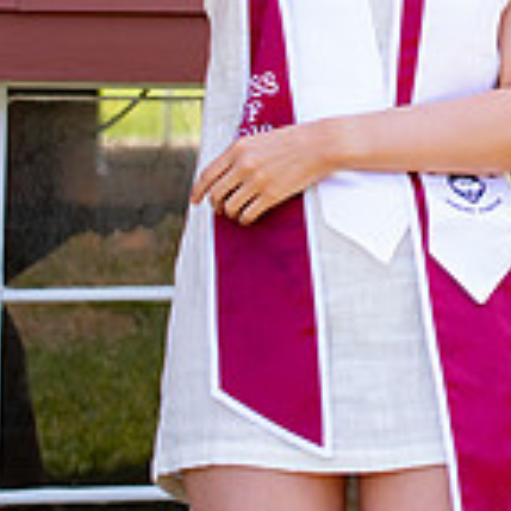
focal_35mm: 363
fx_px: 6063
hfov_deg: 4.8
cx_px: 675
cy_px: -80
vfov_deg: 4.8
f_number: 2.8
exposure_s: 1/250
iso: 100
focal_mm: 70
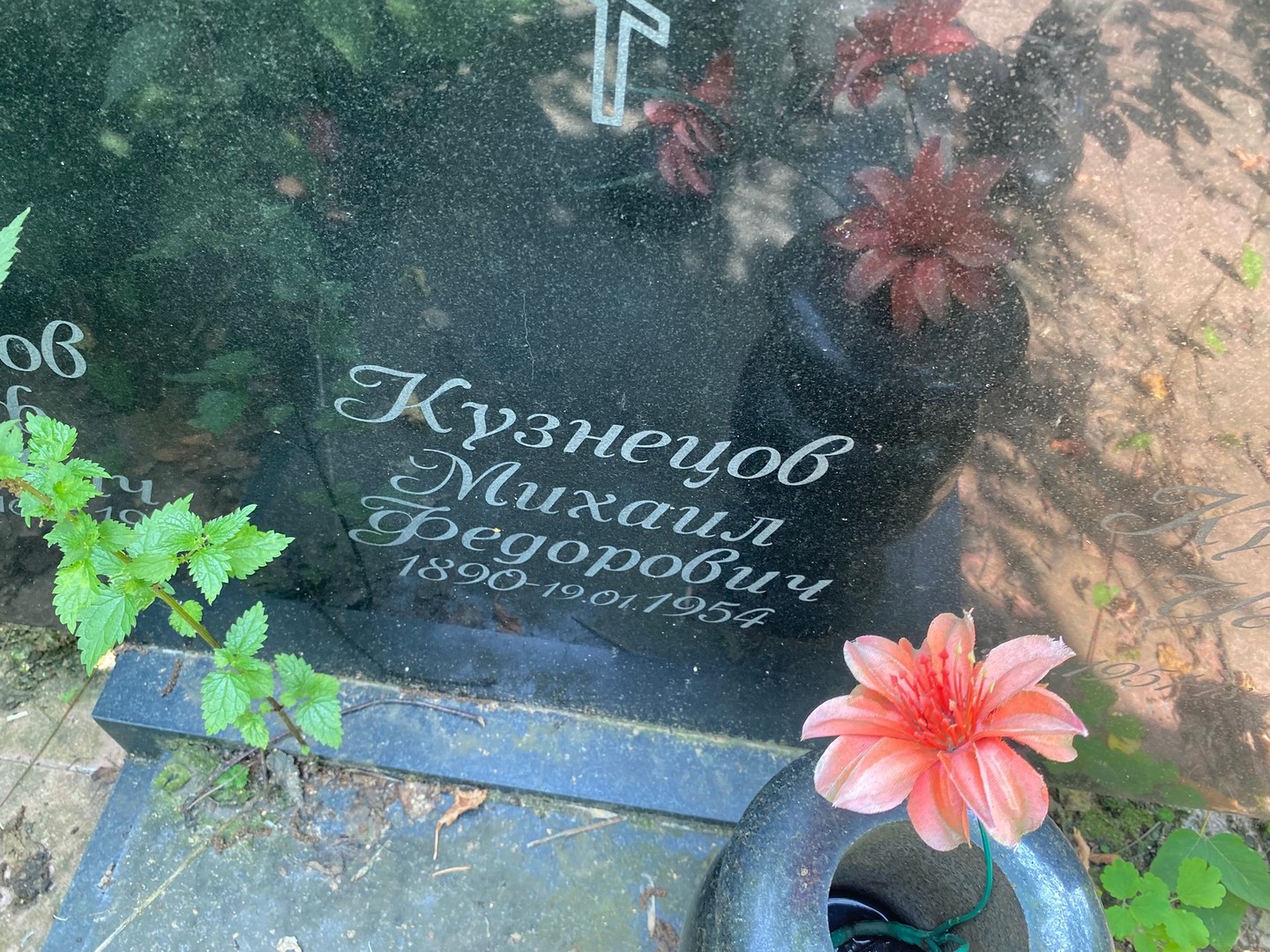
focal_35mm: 26
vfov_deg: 53.1
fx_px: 954
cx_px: 635
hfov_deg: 67.3
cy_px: 476
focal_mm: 4.25
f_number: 1.8
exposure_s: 1/117
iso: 125
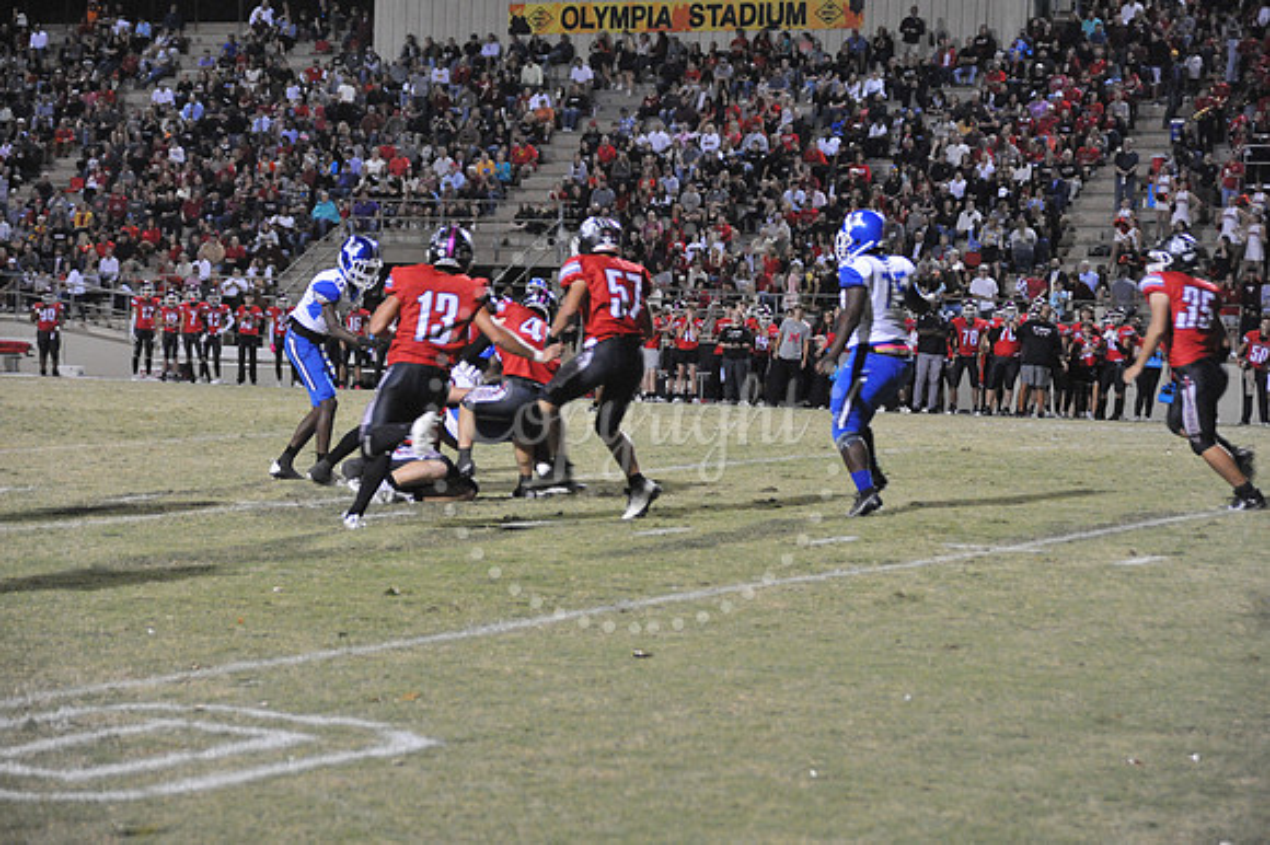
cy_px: 422
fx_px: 3702
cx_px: 635
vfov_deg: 13.0
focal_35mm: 105
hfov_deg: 19.5
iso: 6400
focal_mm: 105
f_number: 5.6
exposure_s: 1/160
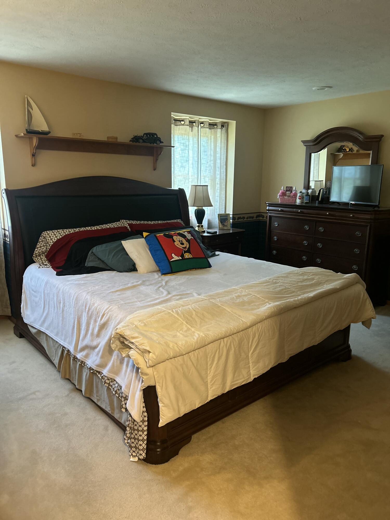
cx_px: 195
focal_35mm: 26
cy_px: 260
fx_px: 391
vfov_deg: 67.3
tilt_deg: -12.2
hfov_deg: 53.1
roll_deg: -1.2
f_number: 1.5
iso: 400
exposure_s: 1/60
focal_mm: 5.7
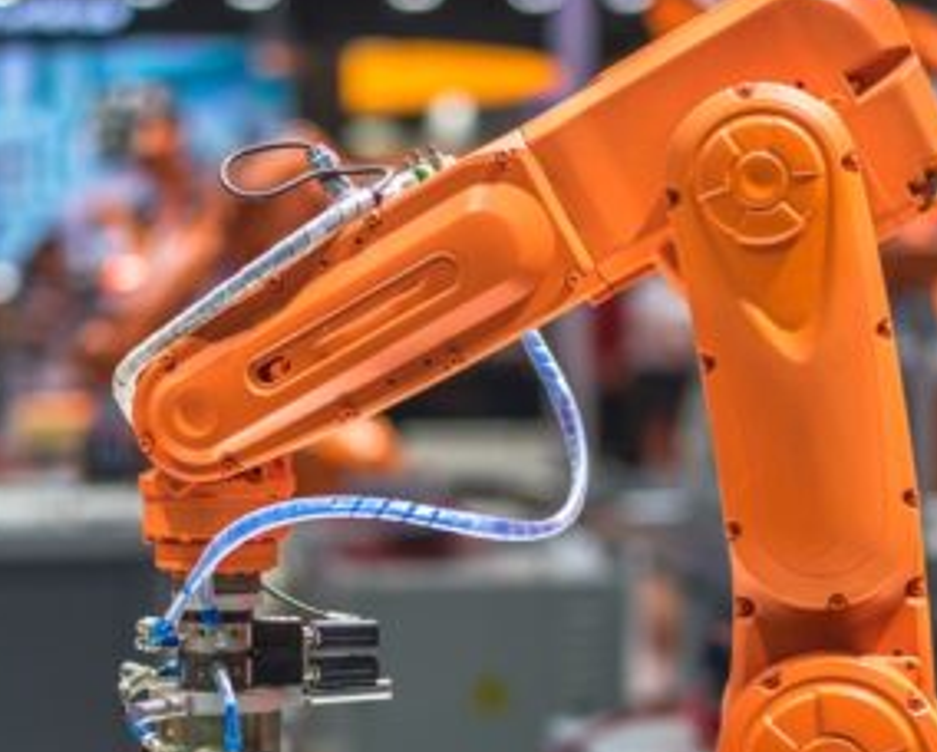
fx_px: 3027
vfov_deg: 14.1
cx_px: 444
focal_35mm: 109
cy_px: 515
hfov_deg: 17.6
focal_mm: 55
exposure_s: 1/800
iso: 250
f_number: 1.8
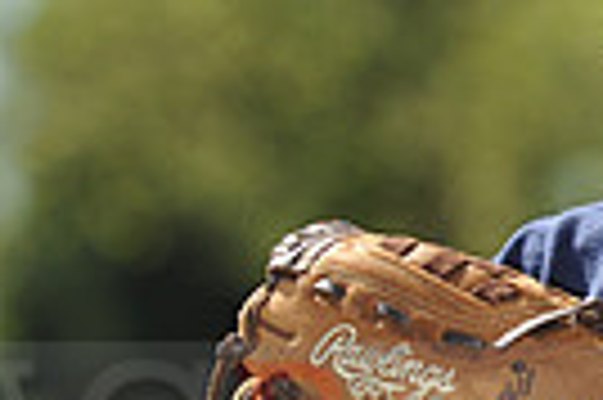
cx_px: 711
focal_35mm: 519
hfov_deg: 4.0
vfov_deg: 2.6
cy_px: 404
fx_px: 8683
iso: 200
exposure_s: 1/1250
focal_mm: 120
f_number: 4
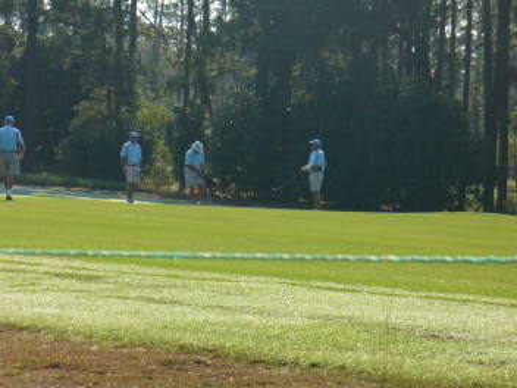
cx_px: 258
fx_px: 3316
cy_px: 194
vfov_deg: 6.7
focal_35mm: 222
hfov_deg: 8.9
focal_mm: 36.6
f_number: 4.5
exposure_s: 1/400
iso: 80
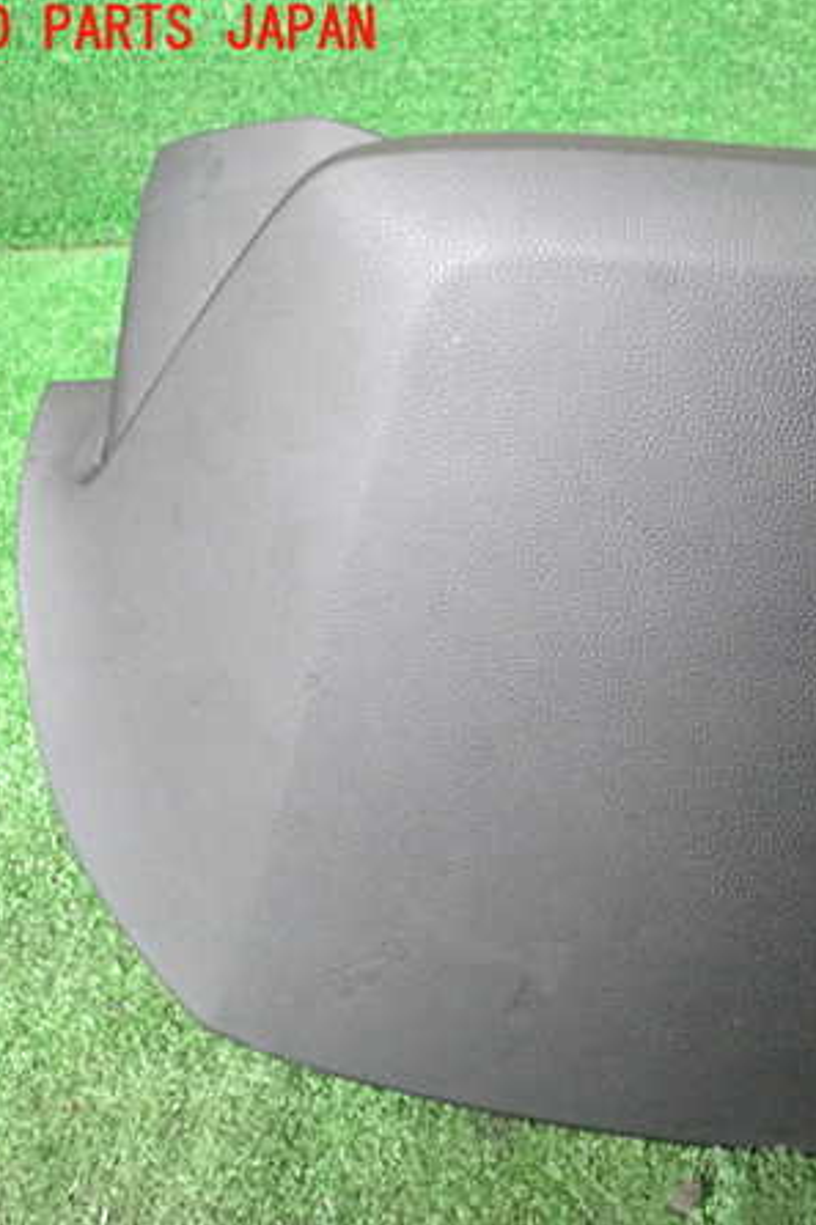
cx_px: 701
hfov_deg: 30.7
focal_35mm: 42
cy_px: 615
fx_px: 1429
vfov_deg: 46.4
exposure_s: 1/50
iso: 1000
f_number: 2.3
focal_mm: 5.4
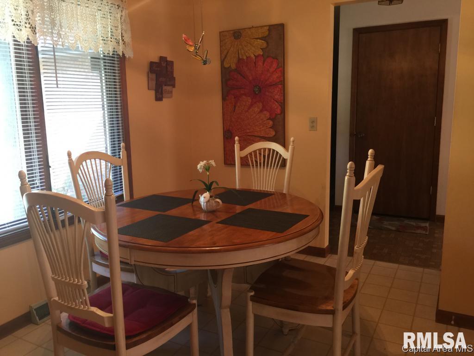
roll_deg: -0.3
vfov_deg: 48.3
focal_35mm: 29
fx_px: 397
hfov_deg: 61.6
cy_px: 178
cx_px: 237
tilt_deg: -10.3
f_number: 2.2
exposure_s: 1/15
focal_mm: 4.15
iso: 50
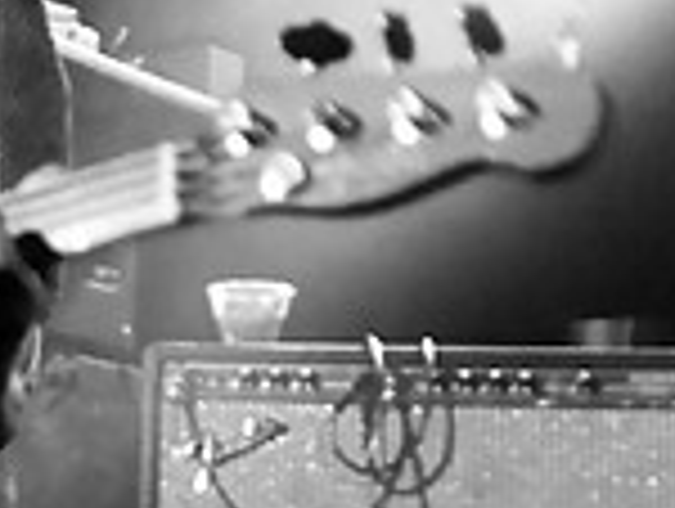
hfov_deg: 11.8
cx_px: 356
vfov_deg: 8.8
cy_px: -92
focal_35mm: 167
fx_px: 3262
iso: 1000
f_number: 1.8
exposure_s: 1/50
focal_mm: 30
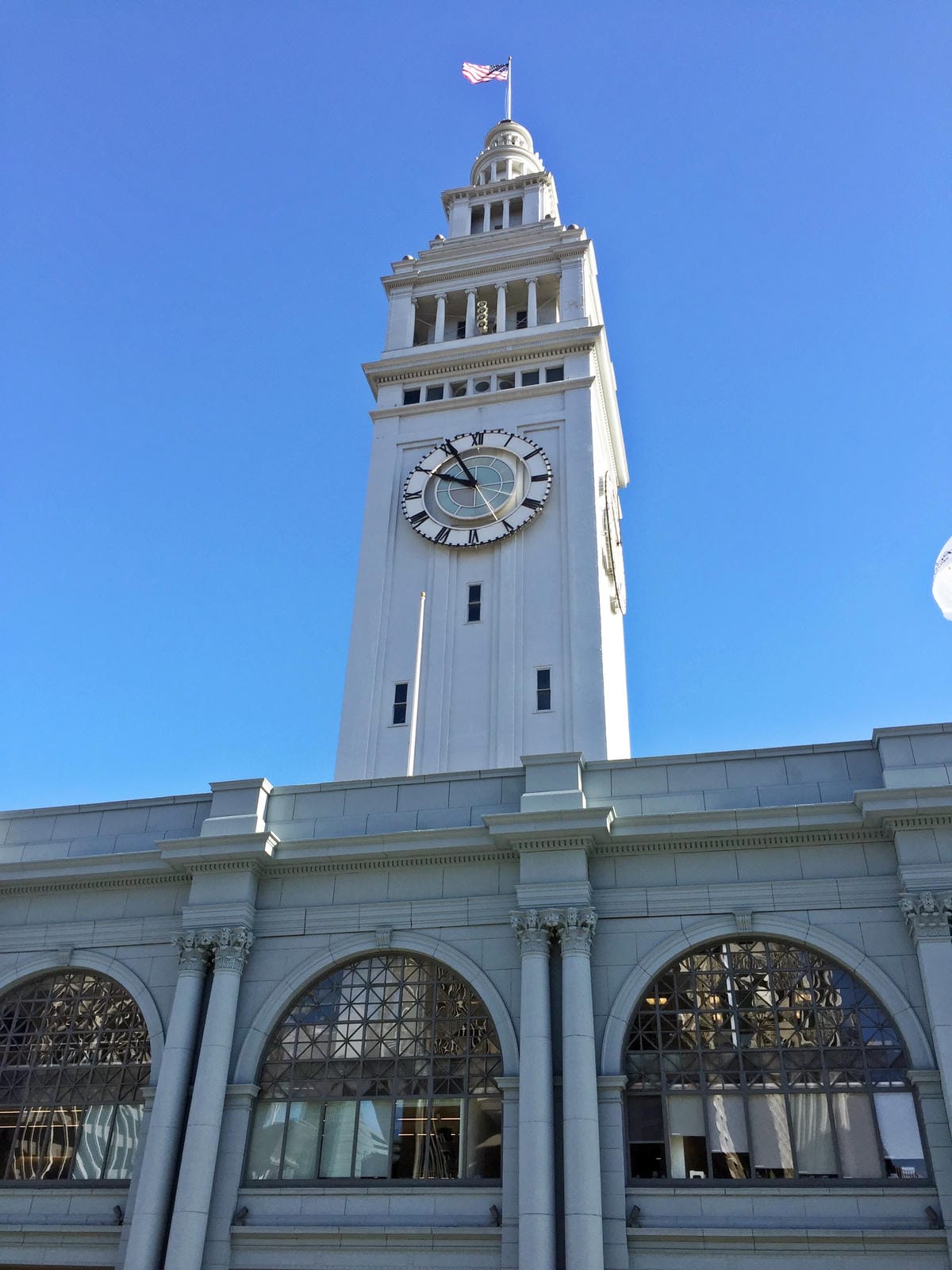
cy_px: 635
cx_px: 476
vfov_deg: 61.7
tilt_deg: +35.6
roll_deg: -2.6
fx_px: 1063
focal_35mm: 29
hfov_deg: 48.2
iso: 32
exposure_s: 1/775
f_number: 2.2
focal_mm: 4.15
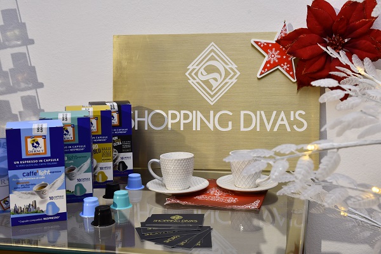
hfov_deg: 41.1
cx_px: 190
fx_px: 508
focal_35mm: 48
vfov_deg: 28.1
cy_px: 127
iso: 640
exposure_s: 1/80
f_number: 11
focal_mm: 32
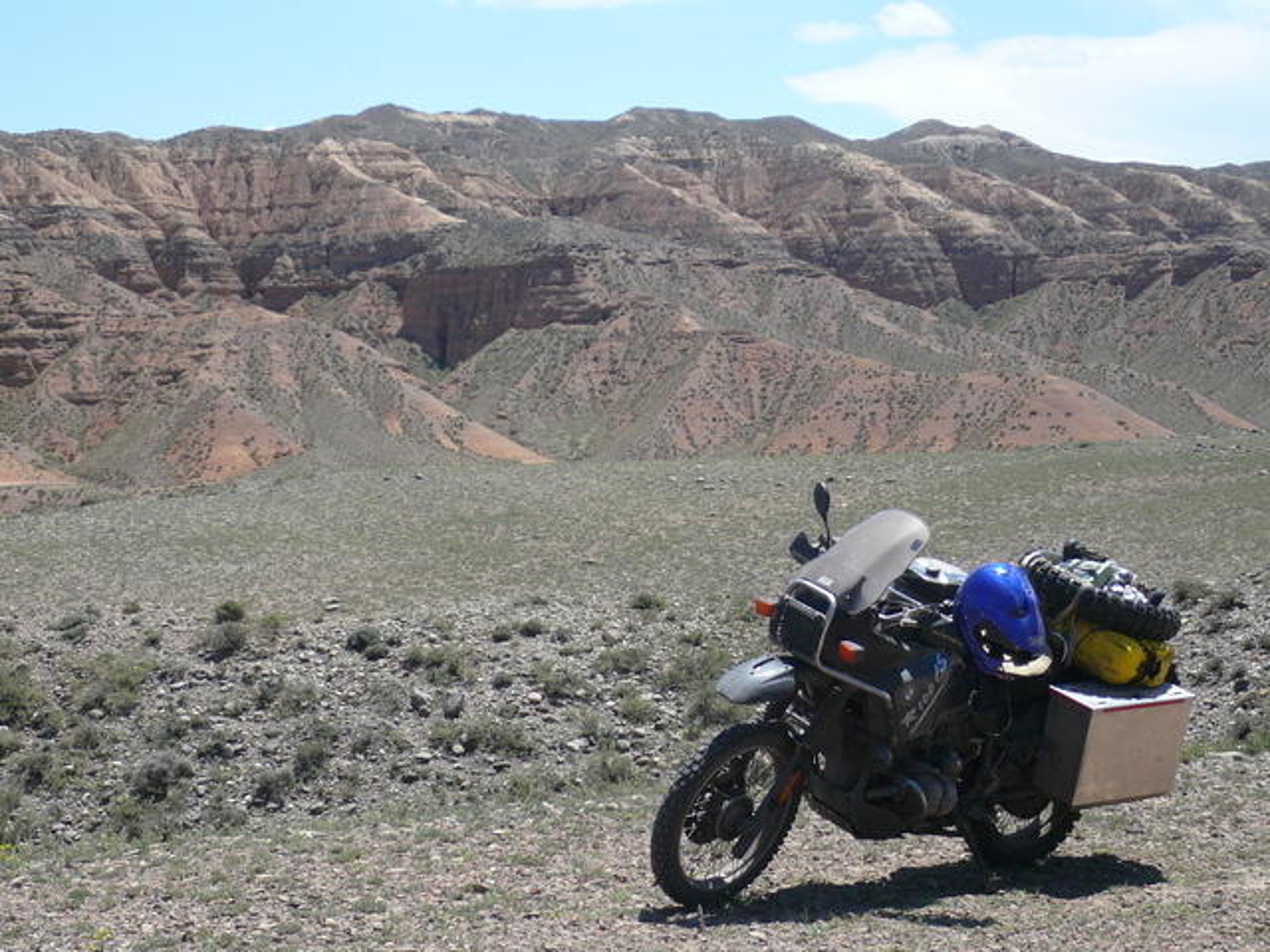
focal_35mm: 79
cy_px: 476
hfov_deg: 24.7
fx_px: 2898
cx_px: 635
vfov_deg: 18.7
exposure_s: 1/500
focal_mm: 13.2
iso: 100
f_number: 4.8
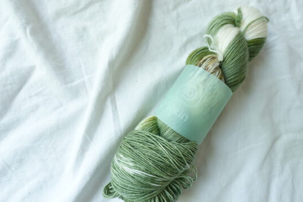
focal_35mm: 20
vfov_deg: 61.9
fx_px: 168
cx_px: 165
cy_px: 108
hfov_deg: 83.8
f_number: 3.5
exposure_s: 1/40
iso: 250
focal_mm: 6.9
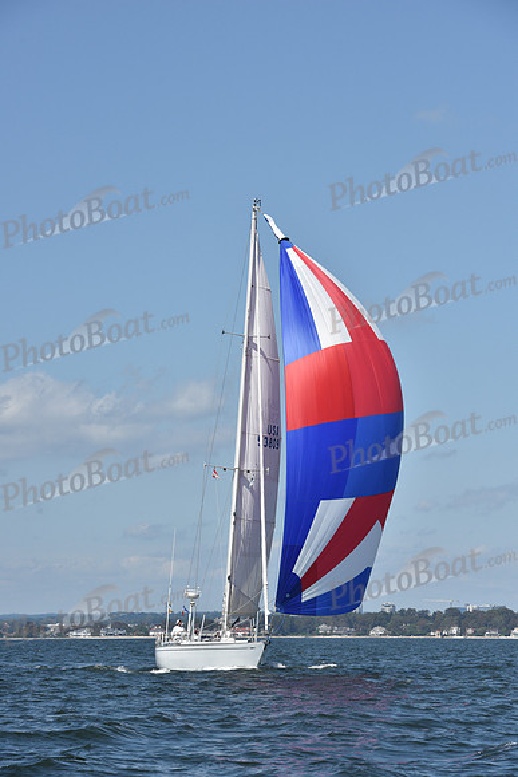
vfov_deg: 15.8
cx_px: 259
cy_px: 388
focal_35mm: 130
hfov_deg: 10.6
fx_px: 2804
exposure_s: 1/1250
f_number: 10
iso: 320
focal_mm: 130
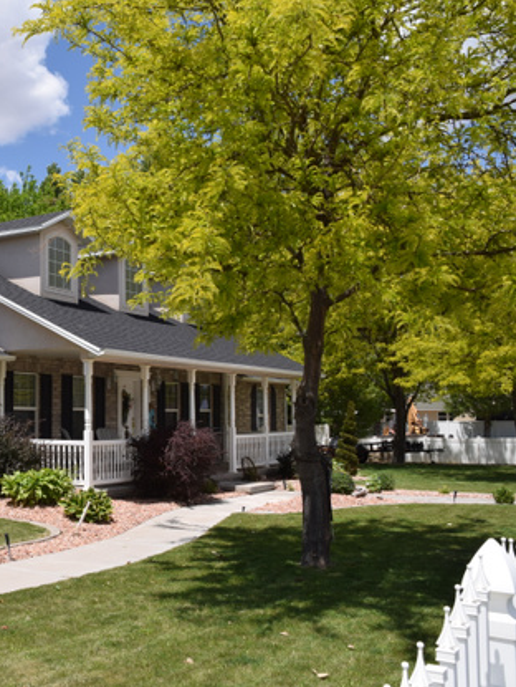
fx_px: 794
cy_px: 339
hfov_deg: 33.9
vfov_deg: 46.8
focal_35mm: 40
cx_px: 43
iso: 100
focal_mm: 18
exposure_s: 1/200
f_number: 10
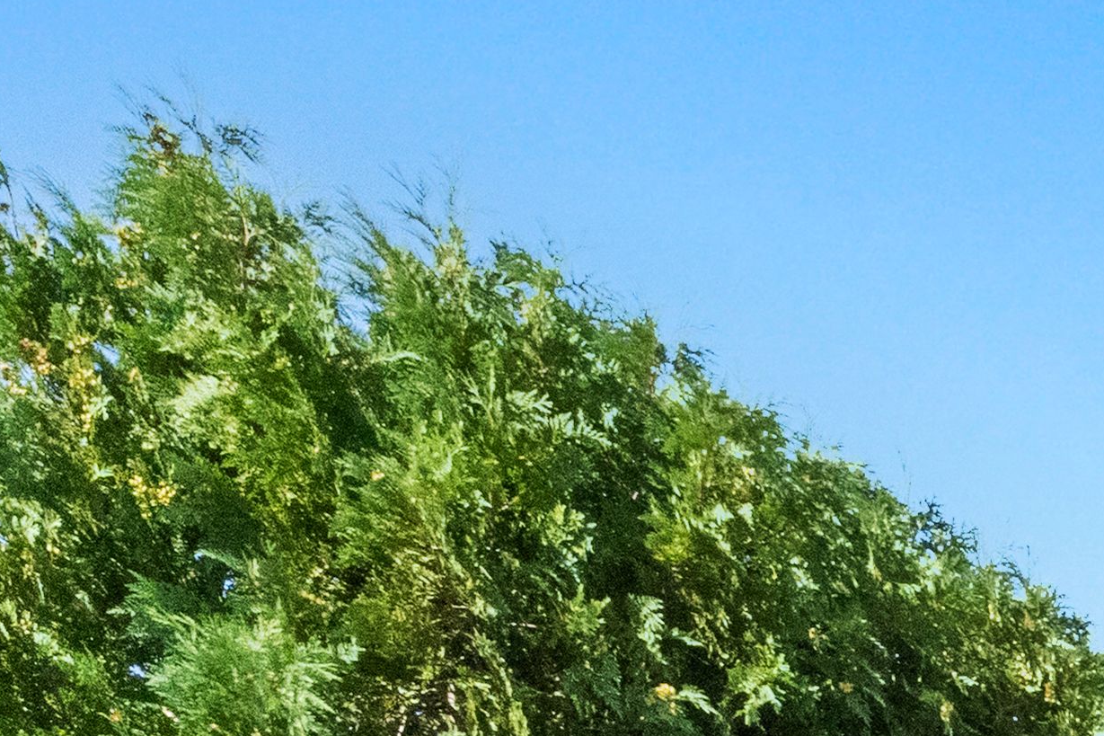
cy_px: 2653
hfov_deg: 9.8
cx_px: 3776
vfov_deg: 8.3
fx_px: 3628
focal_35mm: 118
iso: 3200
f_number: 11
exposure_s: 1/800
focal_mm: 15.3
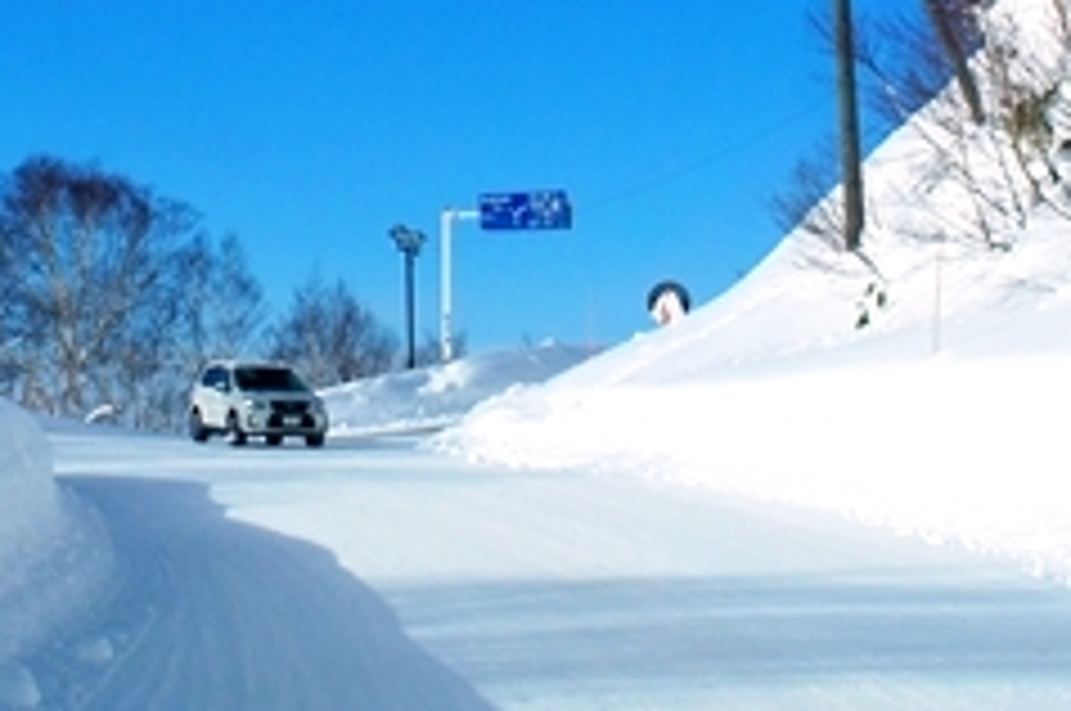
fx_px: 3001
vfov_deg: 13.3
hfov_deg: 20.1
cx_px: 306
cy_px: -38
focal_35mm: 101
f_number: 13
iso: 200
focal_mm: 20
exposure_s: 1/500
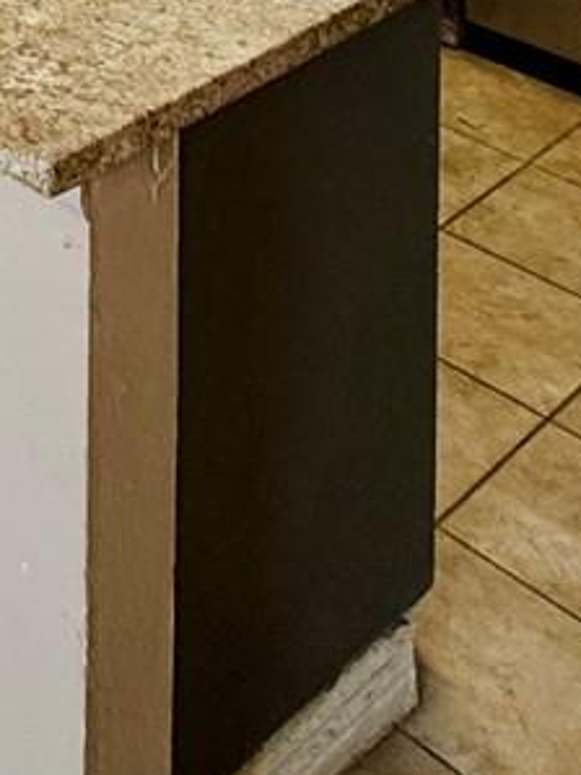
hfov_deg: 17.1
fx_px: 1680
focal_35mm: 75
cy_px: -744
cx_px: -376
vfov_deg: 18.2
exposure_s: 1/120
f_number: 2.2
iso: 160
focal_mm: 2.22
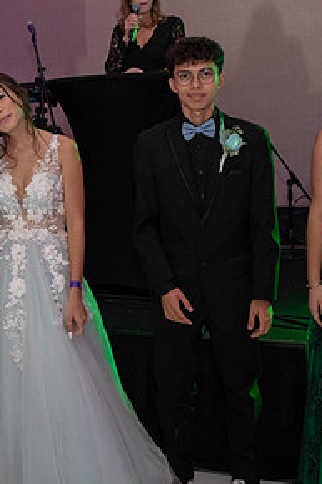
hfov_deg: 27.0
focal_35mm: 48
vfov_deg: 40.9
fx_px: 645
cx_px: 28
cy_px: 189
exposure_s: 1/60
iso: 800
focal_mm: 24
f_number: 5
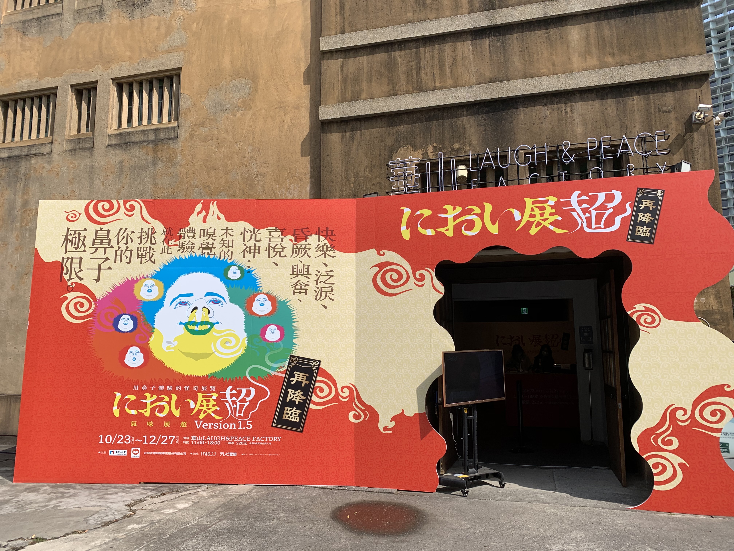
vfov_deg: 53.1
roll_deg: -0.9
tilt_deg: +7.0
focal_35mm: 26
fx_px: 551
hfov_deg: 67.3
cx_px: 367
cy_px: 276
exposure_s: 1/2421
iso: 25
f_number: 1.8
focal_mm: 4.25
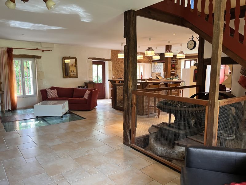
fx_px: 185
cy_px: 92
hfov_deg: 67.3
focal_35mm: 26
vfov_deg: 53.1
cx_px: 123
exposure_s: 1/50
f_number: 1.6
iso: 125
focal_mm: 5.1
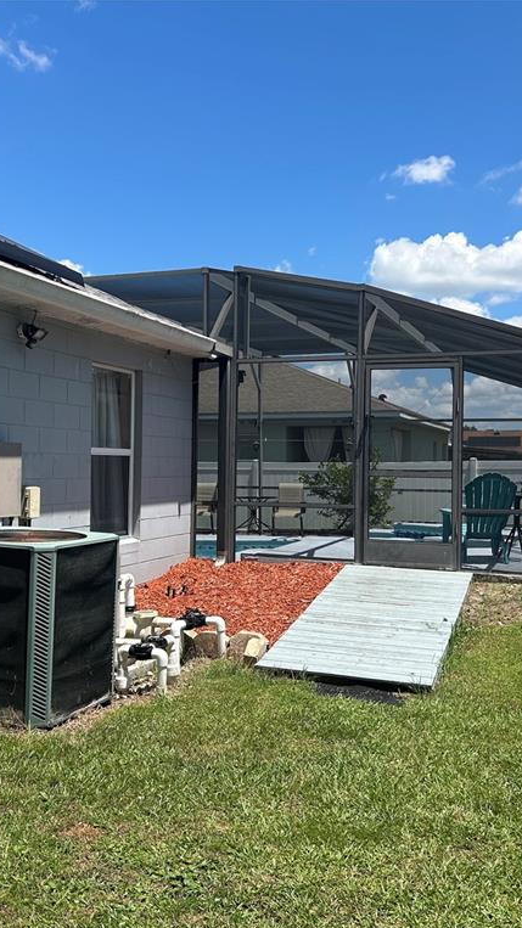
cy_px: 466
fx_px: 935
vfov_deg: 52.8
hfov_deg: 31.2
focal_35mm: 38
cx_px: 240
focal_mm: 5.7
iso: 50
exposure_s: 1/3704
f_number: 1.5
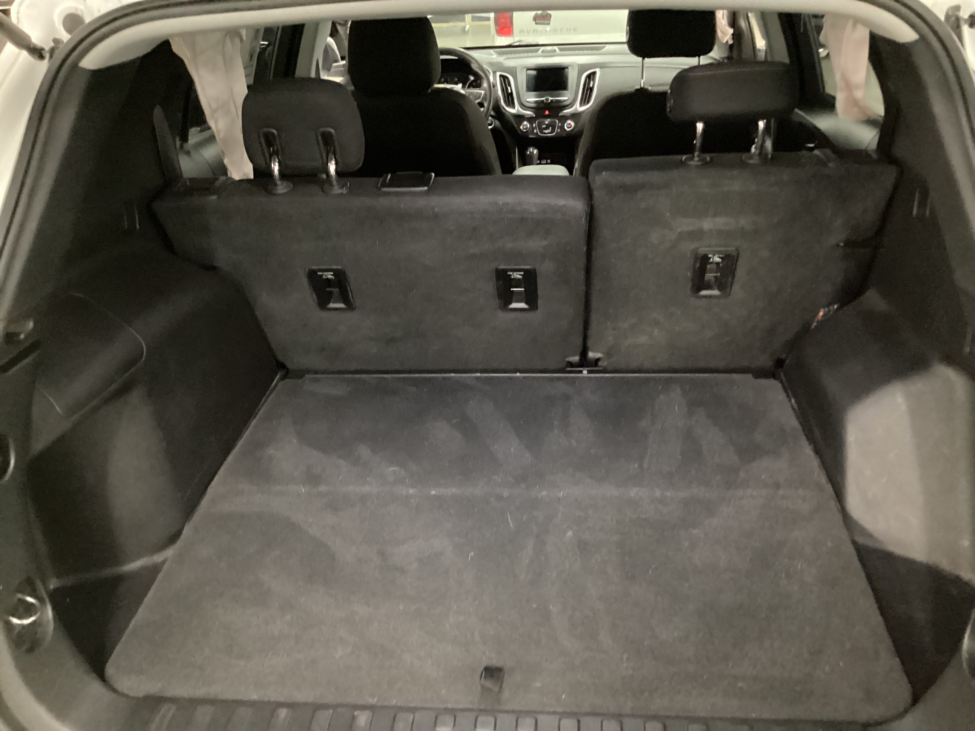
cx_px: 488
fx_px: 873
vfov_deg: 45.4
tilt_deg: -28.8
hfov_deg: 58.4
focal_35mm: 31
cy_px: 366
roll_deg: +2.1
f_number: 2.4
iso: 800
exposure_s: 1/17
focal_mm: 3.3
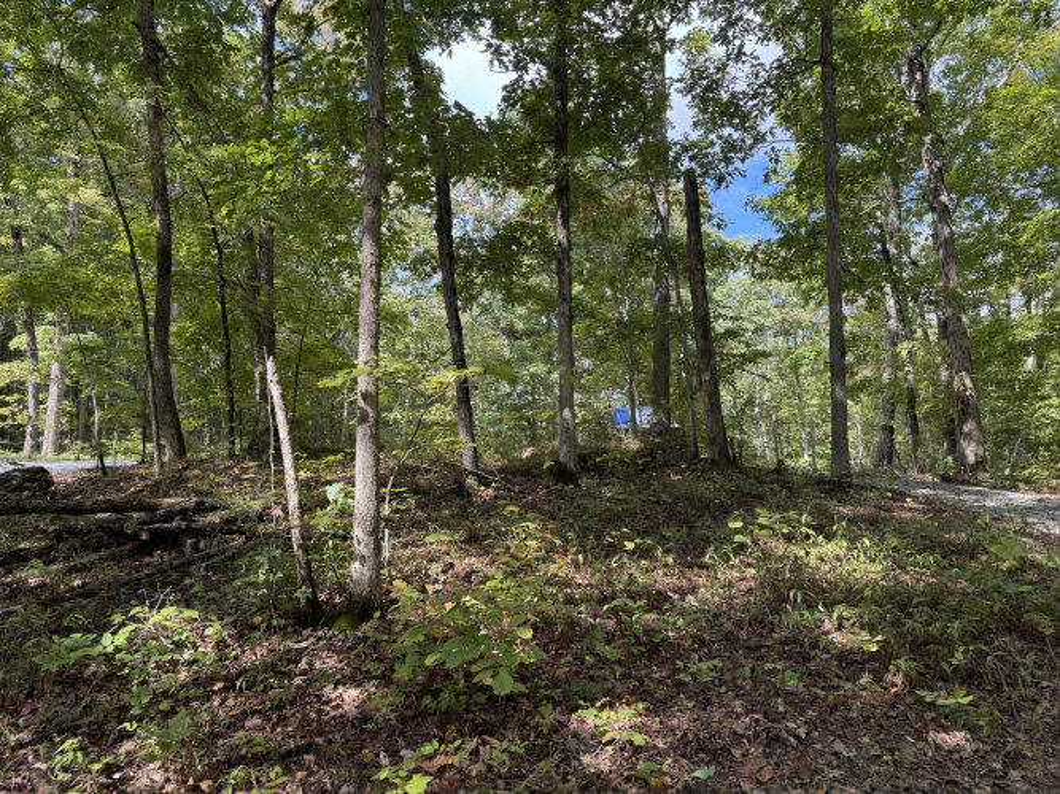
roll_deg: +1.9
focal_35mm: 24
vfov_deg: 56.8
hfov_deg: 71.6
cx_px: 530
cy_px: 397
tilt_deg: +1.6
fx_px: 735
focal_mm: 6.76
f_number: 1.78
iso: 80
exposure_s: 1/419
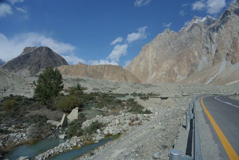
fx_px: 120
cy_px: 80
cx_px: 120
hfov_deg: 89.9
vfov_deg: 67.5
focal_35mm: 18
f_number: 3.5
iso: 100
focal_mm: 6.7
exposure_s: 1/1250
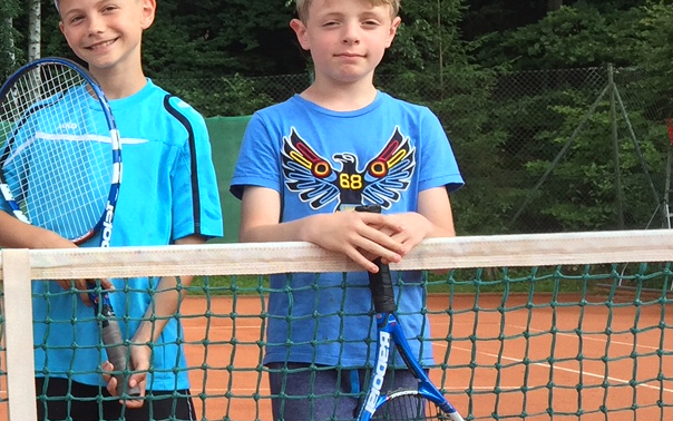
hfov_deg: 22.1
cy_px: 193
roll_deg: +0.5
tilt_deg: +2.7
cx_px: -224
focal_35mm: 83
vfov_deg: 15.7
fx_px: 1523
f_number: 2.2
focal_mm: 4.15
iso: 32
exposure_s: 1/514
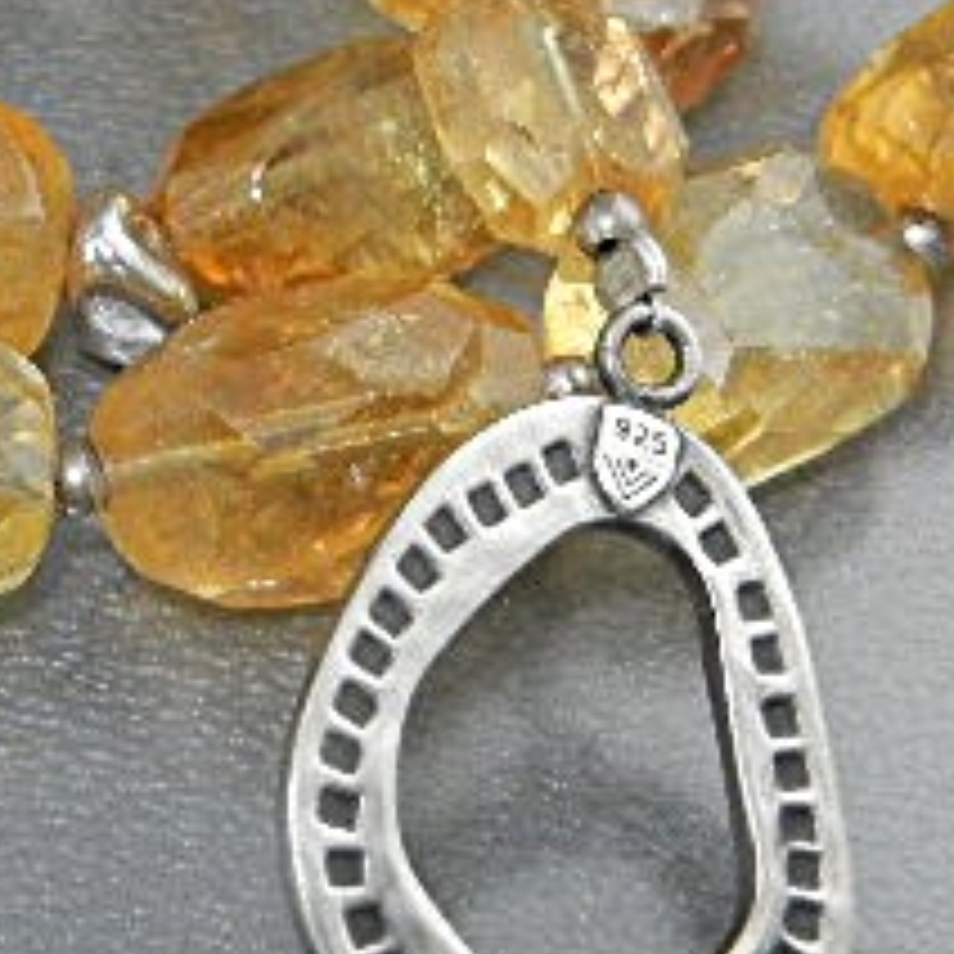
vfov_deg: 16.7
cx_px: 148
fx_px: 3243
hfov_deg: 16.6
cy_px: 266
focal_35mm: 104
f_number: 7.4
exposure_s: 1/30
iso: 800
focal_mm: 7.1
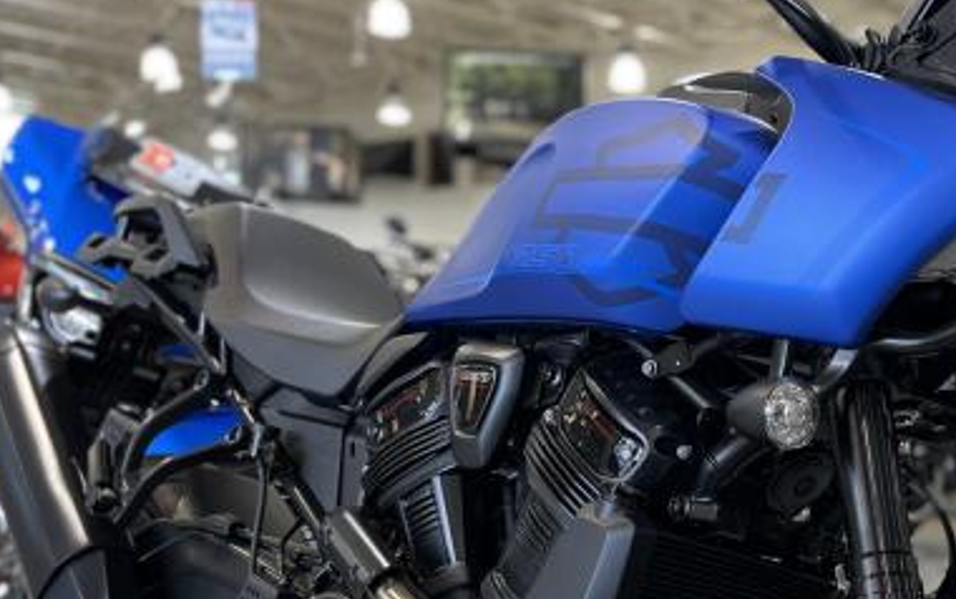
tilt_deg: -4.7
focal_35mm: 58
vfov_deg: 22.1
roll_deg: -1.6
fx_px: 1512
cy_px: 496
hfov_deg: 34.5
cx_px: 697
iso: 100
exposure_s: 1/60
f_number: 1.6
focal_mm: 5.1
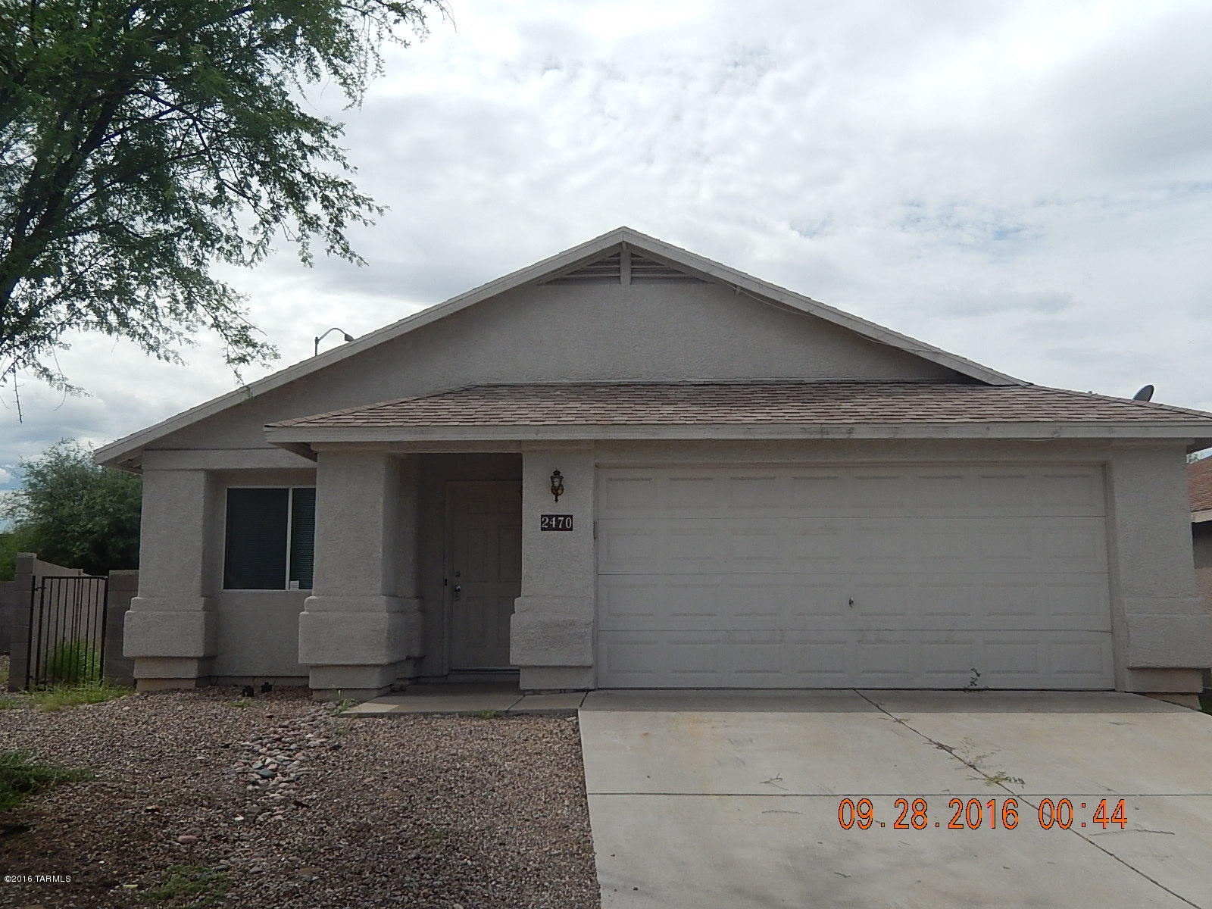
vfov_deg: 44.2
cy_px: 454
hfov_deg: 56.8
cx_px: 606
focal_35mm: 32
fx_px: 1120
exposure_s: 1/500
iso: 125
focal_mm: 5.7
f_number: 7.6
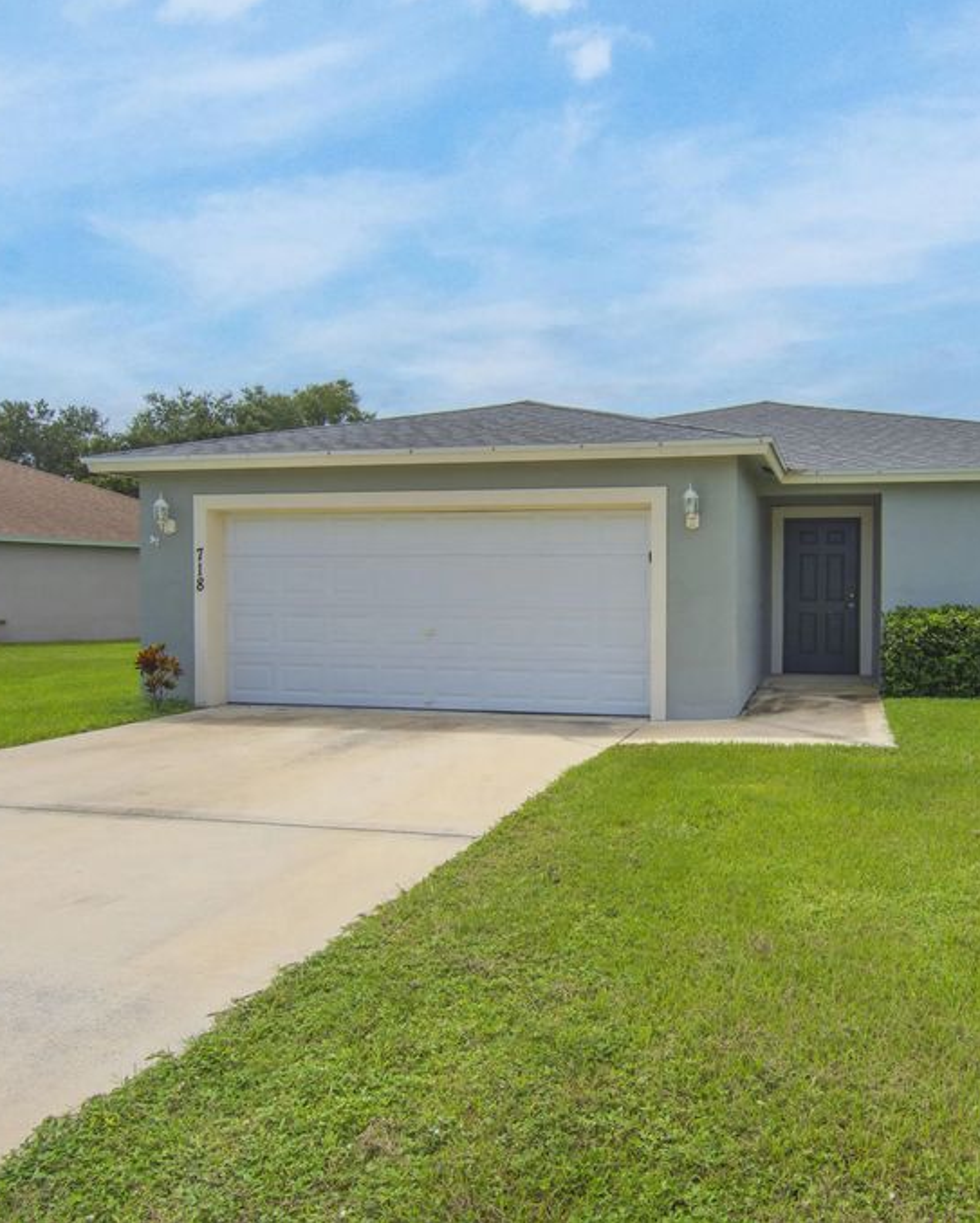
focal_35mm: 34
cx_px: 670
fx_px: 1232
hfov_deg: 42.7
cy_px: 609
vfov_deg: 52.8
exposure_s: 1/250
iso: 100
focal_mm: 16
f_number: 10
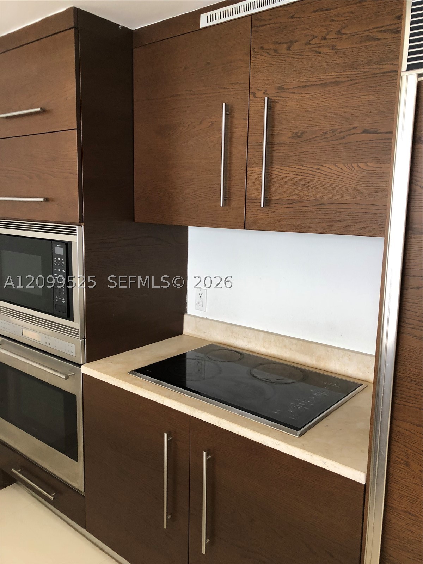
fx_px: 456
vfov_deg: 63.4
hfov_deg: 49.7
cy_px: 282
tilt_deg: -8.9
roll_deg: -1.4
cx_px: 212
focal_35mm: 28
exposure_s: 1/20
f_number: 1.8
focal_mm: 4
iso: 40
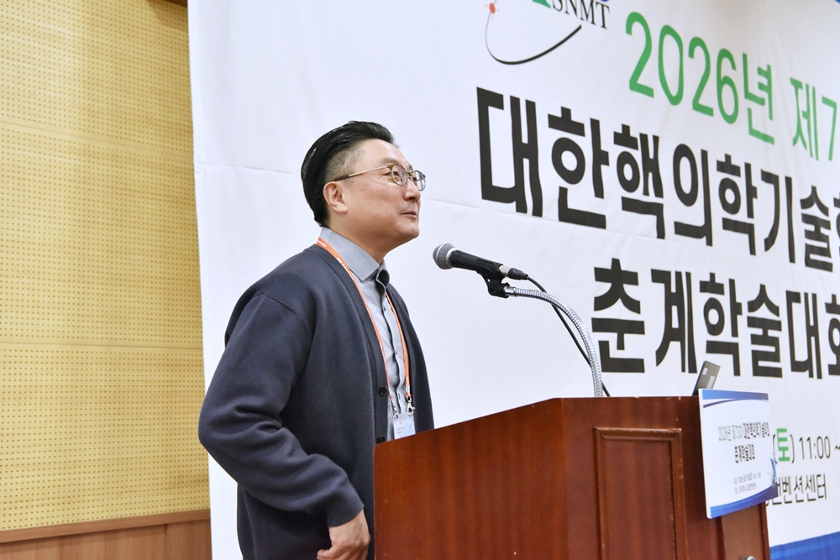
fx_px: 1283
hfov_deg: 36.2
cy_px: 280
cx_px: 420
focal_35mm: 55
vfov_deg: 24.6
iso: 6400
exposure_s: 1/250
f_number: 6.3
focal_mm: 55
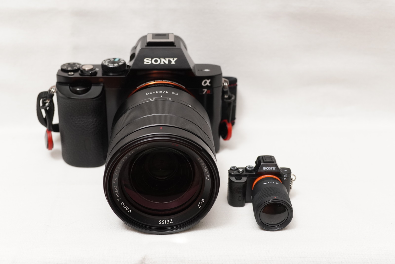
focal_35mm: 48
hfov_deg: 41.1
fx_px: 527
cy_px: 132
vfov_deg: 28.1
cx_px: 198
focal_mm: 32
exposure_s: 1/60
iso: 1000
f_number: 5.6
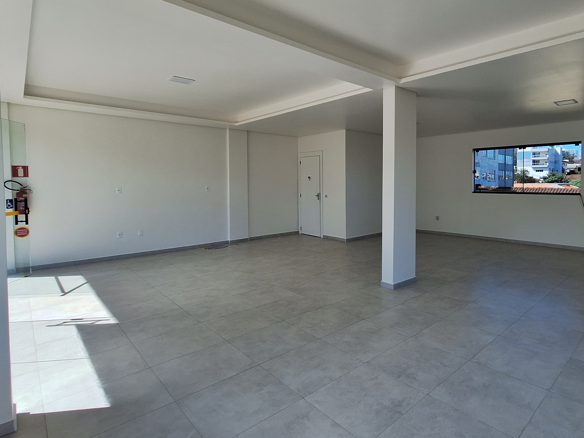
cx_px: 378
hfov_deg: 82.4
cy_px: 199
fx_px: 321
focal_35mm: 19
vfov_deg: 68.5
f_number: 2.2
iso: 40
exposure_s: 1/1192
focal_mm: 1.74
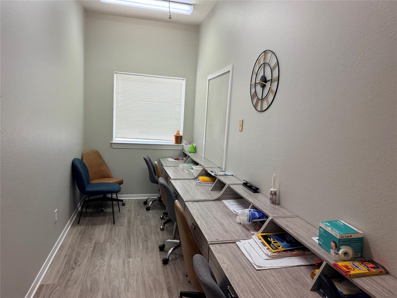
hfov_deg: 71.6
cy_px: 149
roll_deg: -6.0
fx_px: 275
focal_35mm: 24
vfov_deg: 56.8
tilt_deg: -6.8
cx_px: 198
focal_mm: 6.76
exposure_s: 1/120
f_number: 1.78
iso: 125
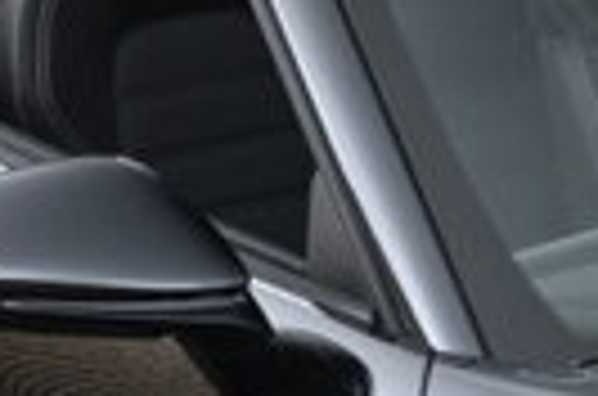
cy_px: 664
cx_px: 1124
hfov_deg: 8.0
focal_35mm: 249
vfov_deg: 5.4
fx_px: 4125
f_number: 4
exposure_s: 1/30
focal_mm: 21.5
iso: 450
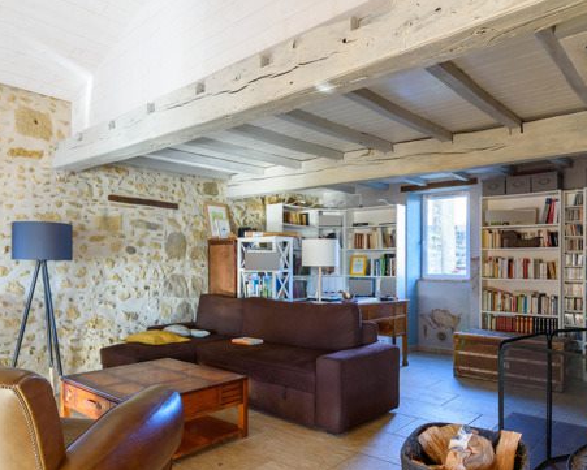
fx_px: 434
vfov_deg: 55.9
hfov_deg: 67.6
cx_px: 243
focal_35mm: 25
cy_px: 302
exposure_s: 1/5
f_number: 8
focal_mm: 15
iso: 250
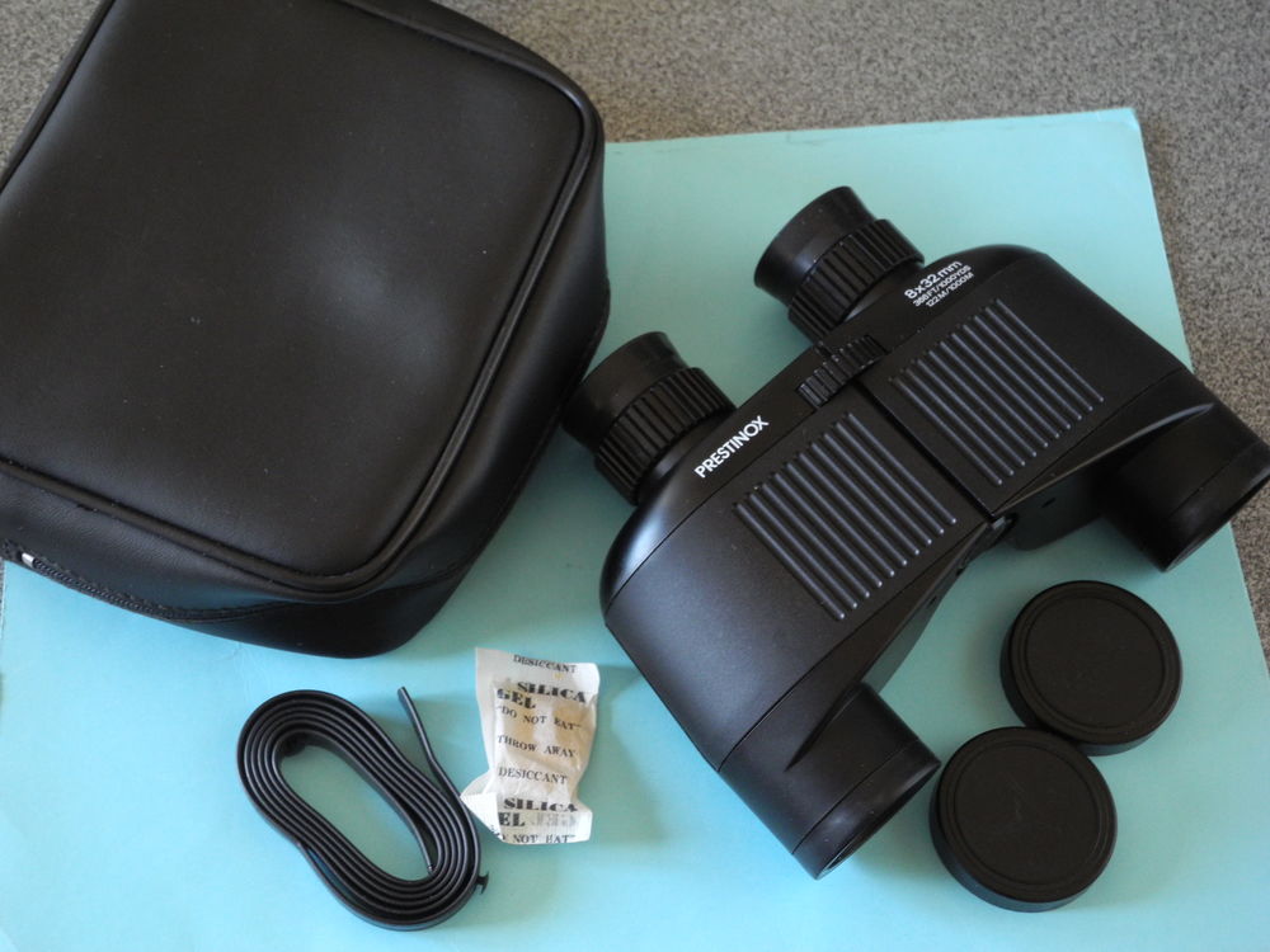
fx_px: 1834
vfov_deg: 29.1
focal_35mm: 50
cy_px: 476
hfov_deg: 38.2
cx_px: 635
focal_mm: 10.7
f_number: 3.5
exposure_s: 1/24
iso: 400
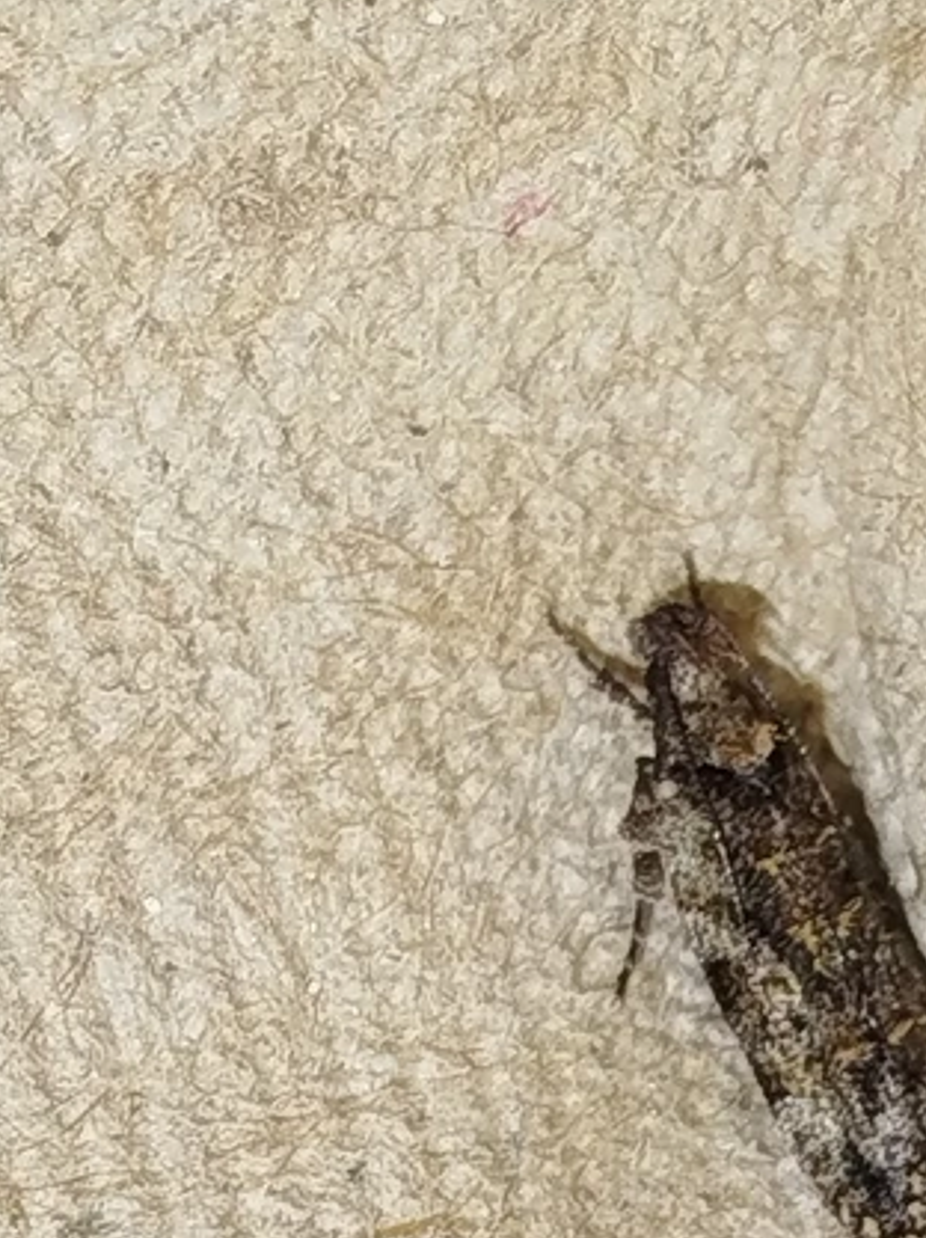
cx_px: 766
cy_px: 989
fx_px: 6037
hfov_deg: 8.7
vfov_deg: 11.7
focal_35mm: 169
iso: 80
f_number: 1.7
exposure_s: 1/50
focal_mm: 5.31
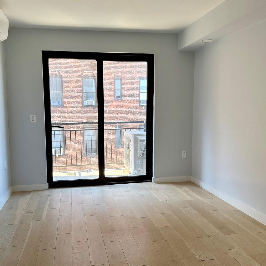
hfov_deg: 48.4
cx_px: 127
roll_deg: -0.3
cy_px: 140
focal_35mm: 34
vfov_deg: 48.4
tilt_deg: -6.6
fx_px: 296
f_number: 1.78
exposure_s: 1/231
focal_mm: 6.76
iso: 125
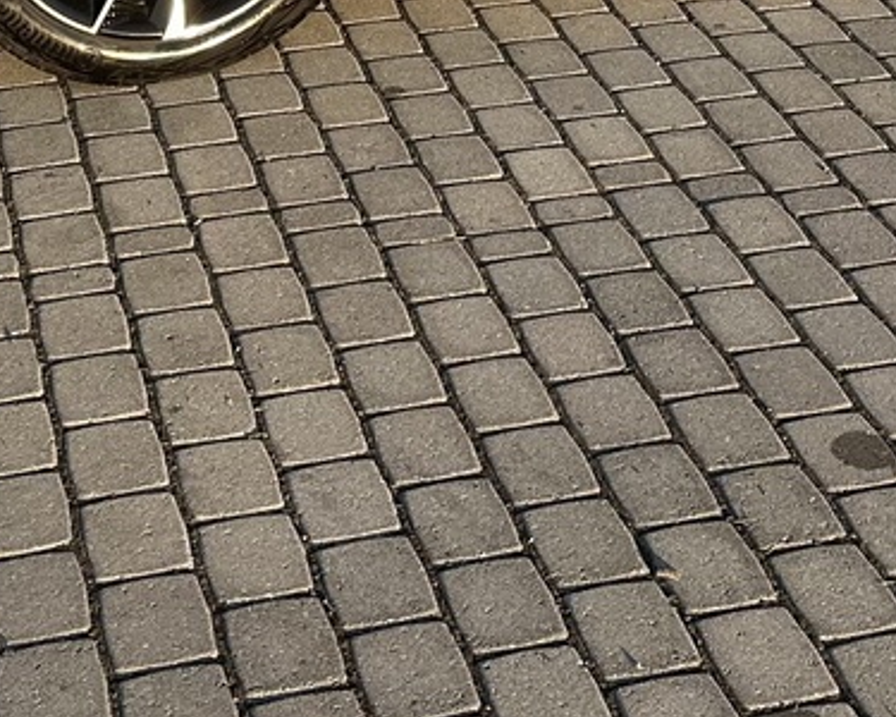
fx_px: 2652
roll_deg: -0.7
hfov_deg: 19.1
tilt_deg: -8.1
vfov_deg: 13.7
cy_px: -595
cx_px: 652
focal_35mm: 100
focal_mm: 6.86
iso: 80
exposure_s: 1/1272
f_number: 1.78
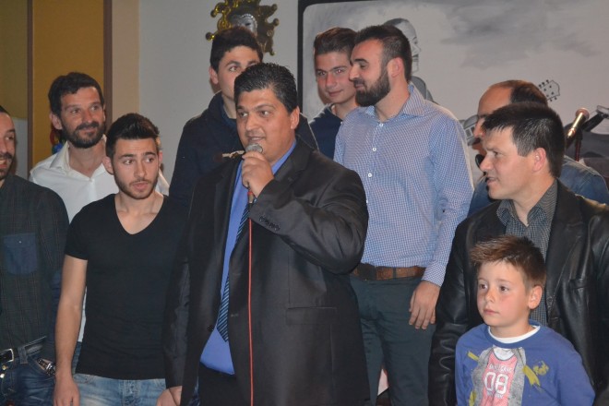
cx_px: 304
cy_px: 203
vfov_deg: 16.6
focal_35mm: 82
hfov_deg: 24.6
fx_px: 1396
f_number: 5.6
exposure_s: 1/60
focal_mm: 55
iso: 3200
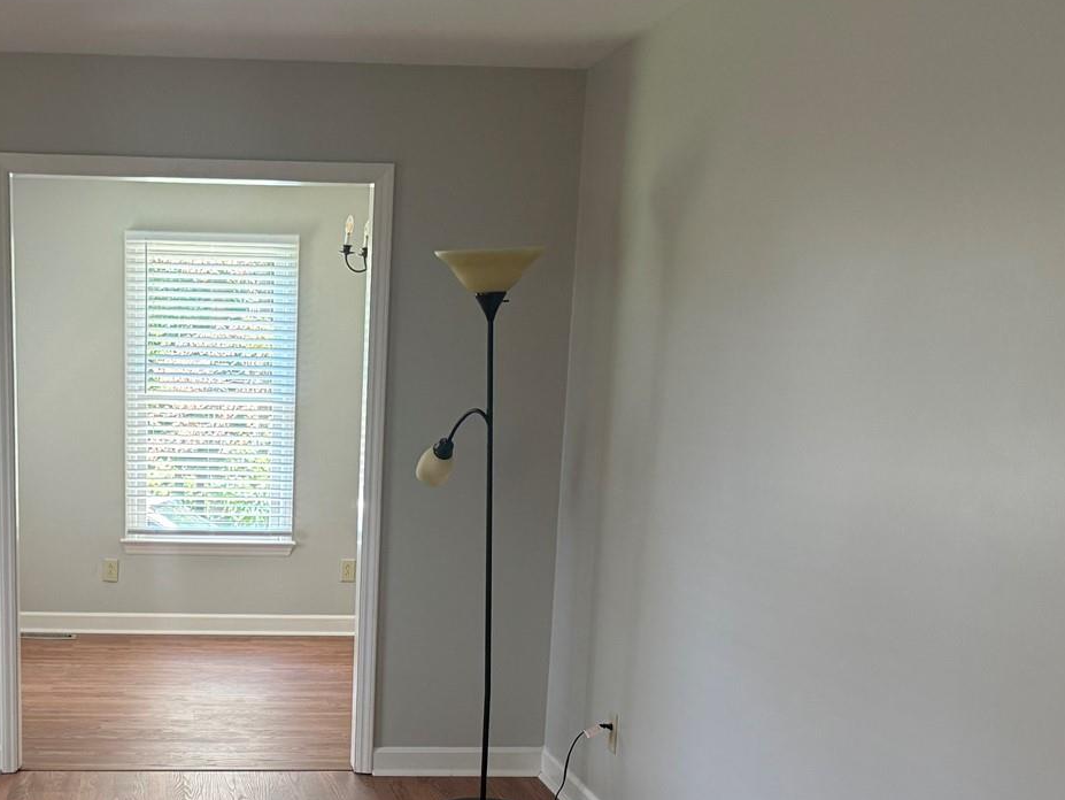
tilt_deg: -11.1
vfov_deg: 26.7
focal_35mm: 53
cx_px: 246
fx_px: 1631
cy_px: 701
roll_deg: -1.4
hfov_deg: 35.2
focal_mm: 6.76
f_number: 1.78
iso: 250
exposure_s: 1/120
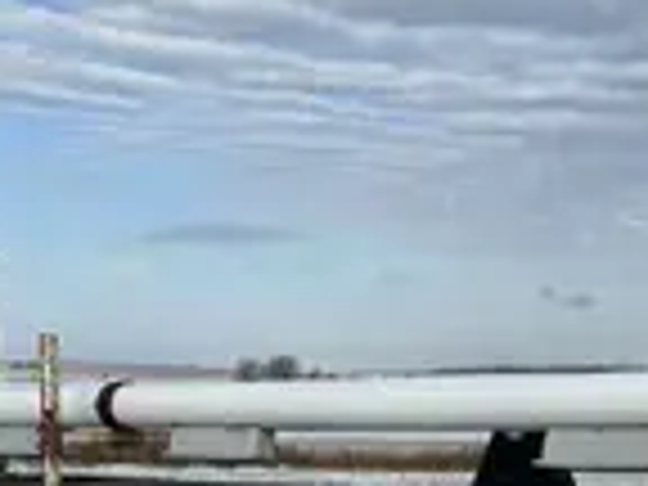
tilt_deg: -2.6
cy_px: 572
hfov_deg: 18.2
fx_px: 2003
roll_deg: -0.7
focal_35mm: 107
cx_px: 495
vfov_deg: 13.5
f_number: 1.78
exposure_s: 1/8197
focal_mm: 6.86
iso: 80
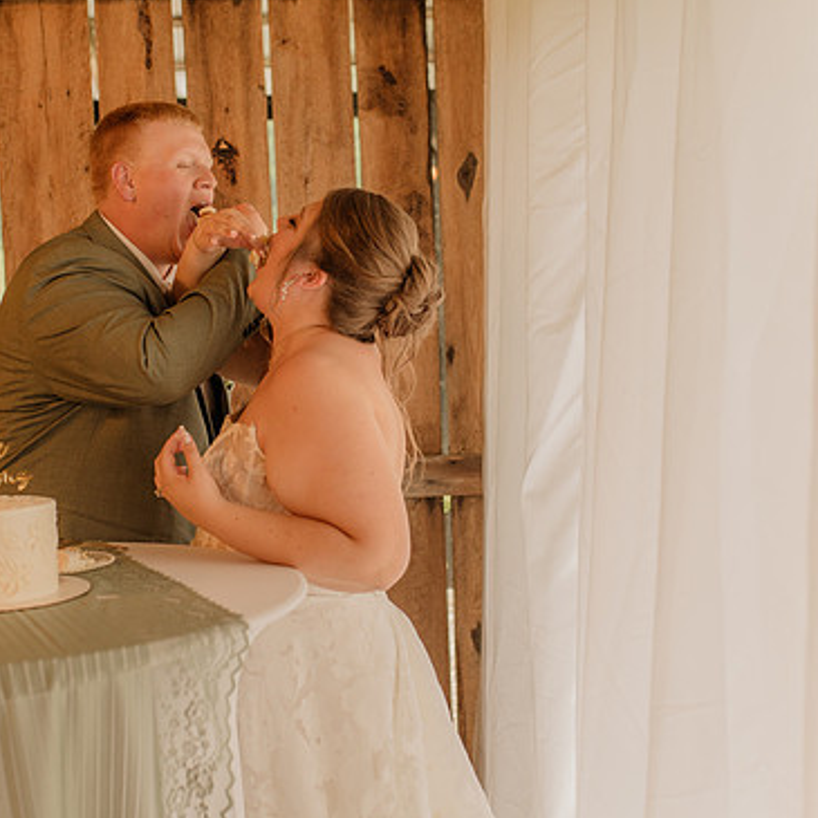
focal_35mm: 54
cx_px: 313
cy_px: 381
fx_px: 1444
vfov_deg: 31.6
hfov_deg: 31.5
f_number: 2.5
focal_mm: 35
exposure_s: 1/200
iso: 640
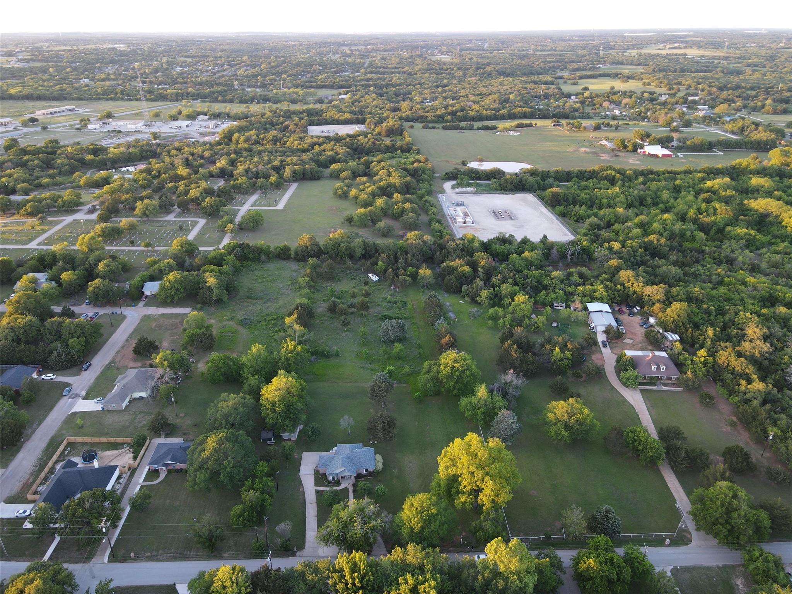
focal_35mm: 24
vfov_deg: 56.8
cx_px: 396
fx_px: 549
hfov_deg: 71.6
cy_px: 297
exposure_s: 1/15
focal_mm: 4.5
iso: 100
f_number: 2.8
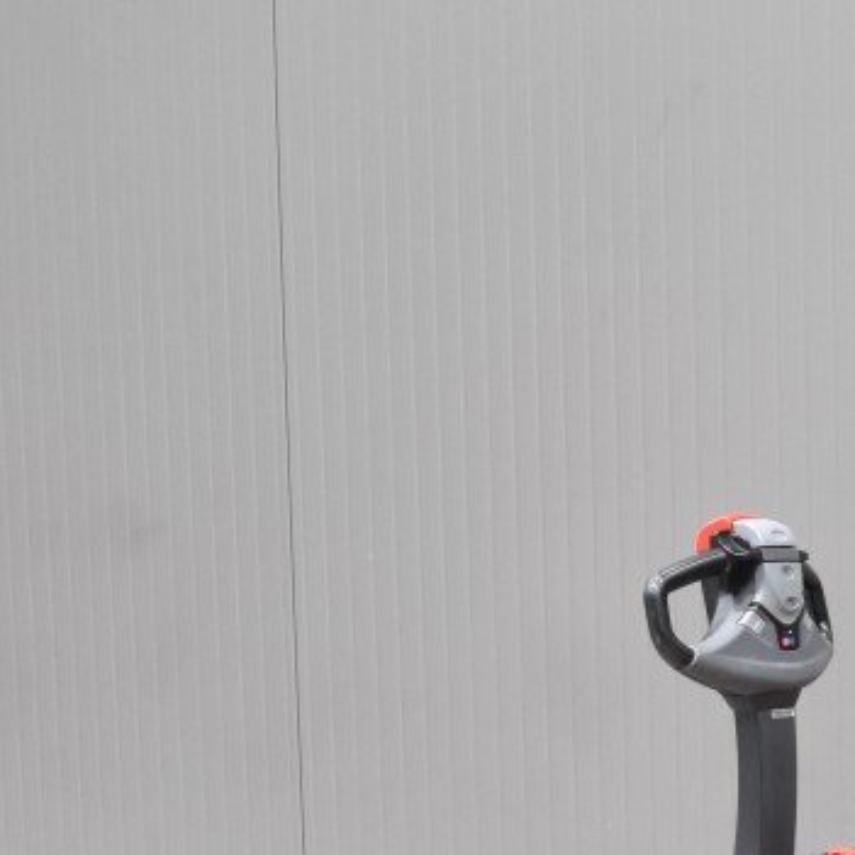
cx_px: 1118
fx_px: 2683
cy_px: 955
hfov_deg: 17.0
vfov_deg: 17.5
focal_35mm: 96
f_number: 5
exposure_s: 1/25
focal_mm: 22
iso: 1600
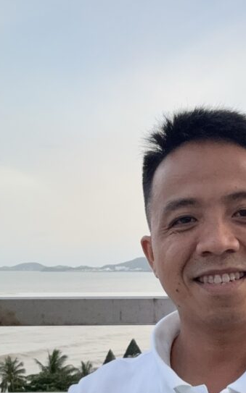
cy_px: 300
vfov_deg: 33.3
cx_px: 271
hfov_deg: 20.6
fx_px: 644
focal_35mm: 60
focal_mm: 2.69
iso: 80
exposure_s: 1/104
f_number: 1.9
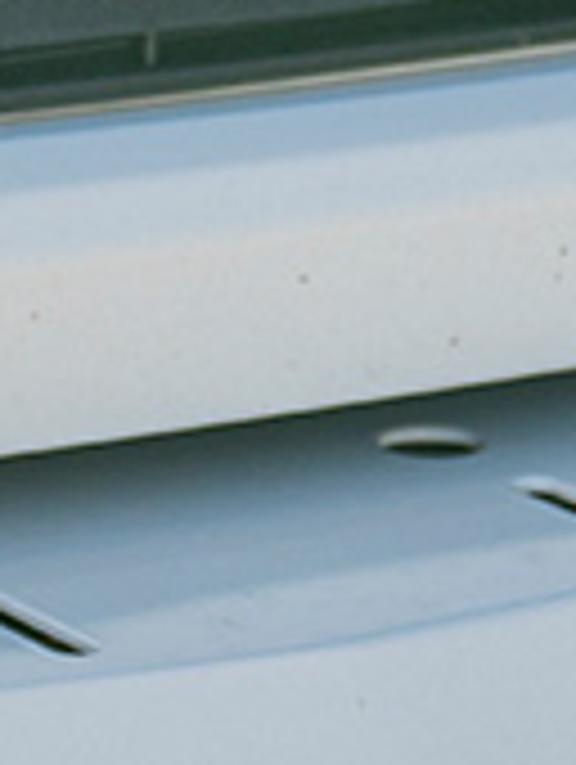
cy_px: -392
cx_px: -850
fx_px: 5843
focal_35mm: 264
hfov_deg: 5.4
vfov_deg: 7.4
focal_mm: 26
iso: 100
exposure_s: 1/80
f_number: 4.5
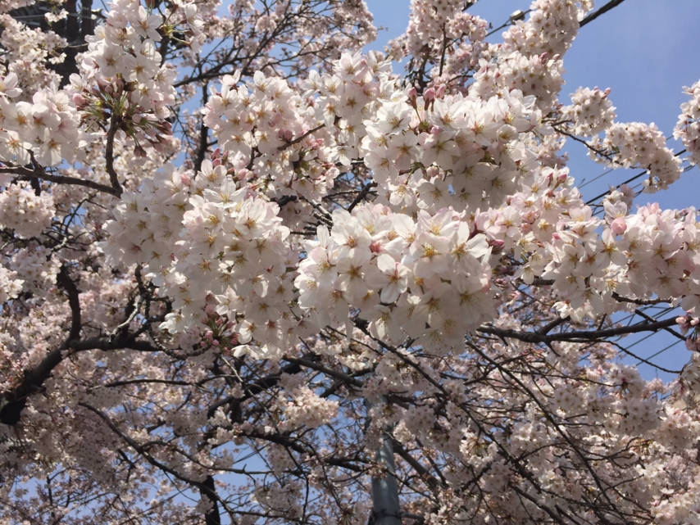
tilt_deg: +56.3
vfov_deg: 48.2
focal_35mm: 29
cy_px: 262
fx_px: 587
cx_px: 350
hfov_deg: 61.6
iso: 32
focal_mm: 4.15
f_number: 2.2
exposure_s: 1/3300
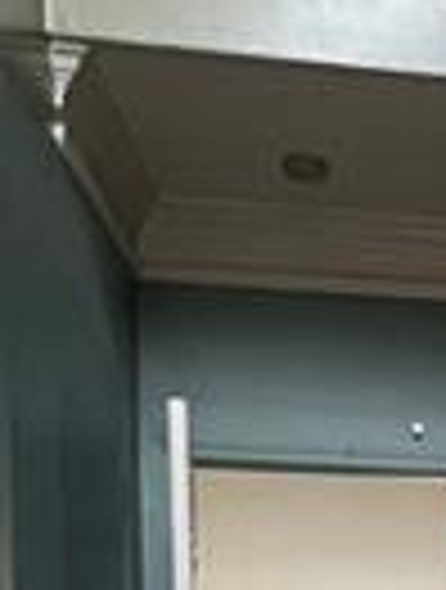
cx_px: 721
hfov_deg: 17.1
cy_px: 815
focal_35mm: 76
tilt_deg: -2.7
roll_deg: +0.0
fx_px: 1299
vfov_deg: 22.3
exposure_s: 1/60
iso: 320
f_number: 1.8
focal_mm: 1.57
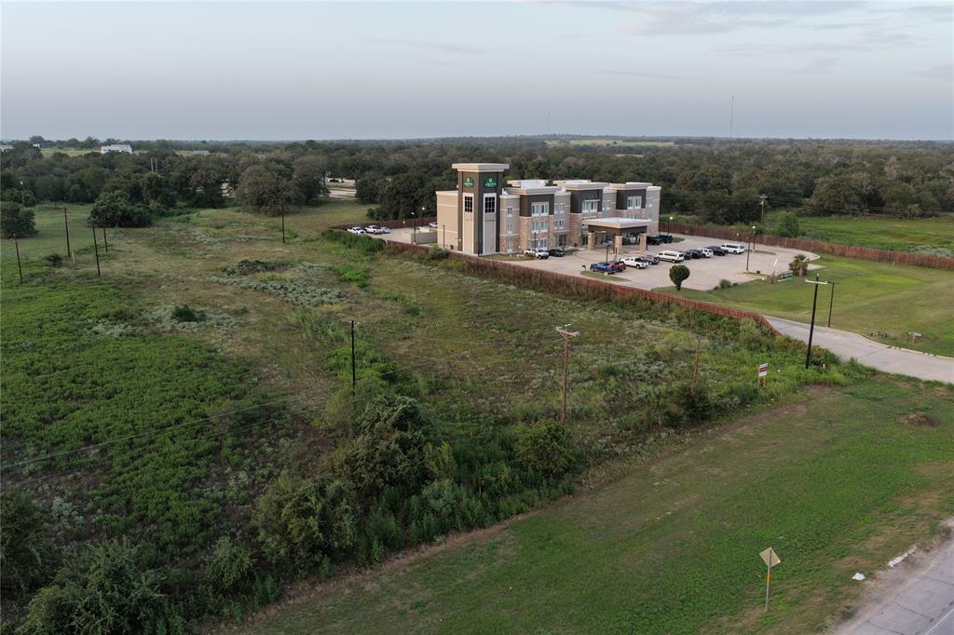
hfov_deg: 65.5
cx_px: 477
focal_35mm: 28
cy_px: 318
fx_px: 742
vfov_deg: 46.4
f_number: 2.8
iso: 100
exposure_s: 1/60
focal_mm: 14.45
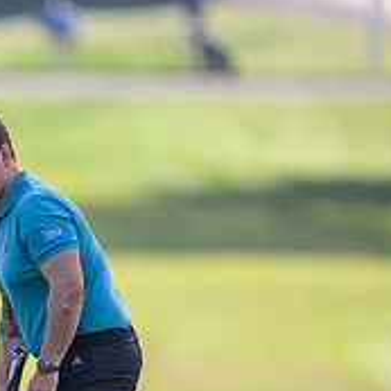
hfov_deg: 1.5
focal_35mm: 1143
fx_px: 14607
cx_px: -226
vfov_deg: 1.5
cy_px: 383
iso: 500
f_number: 2.8
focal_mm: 400
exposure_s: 1/3200
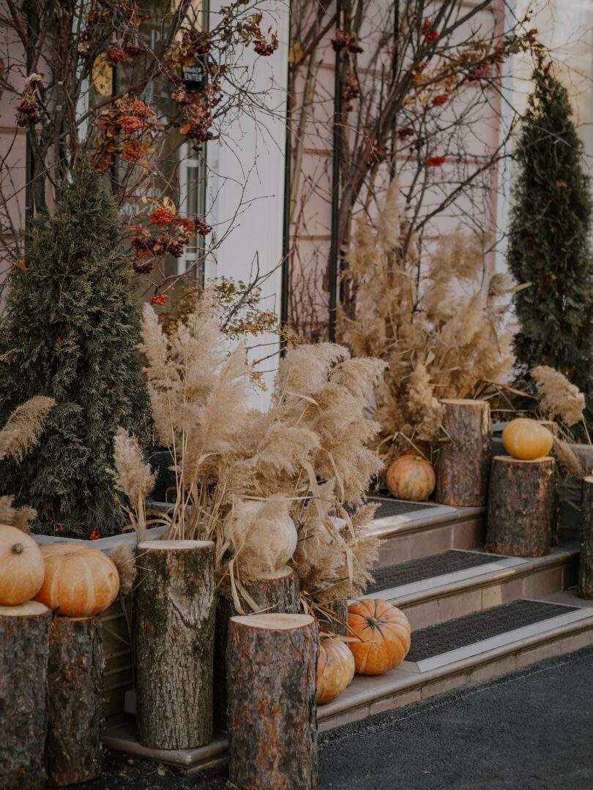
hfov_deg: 16.4
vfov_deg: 21.8
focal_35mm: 90
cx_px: 296
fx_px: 2056
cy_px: 395
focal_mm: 45
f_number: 2
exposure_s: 1/400
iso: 200
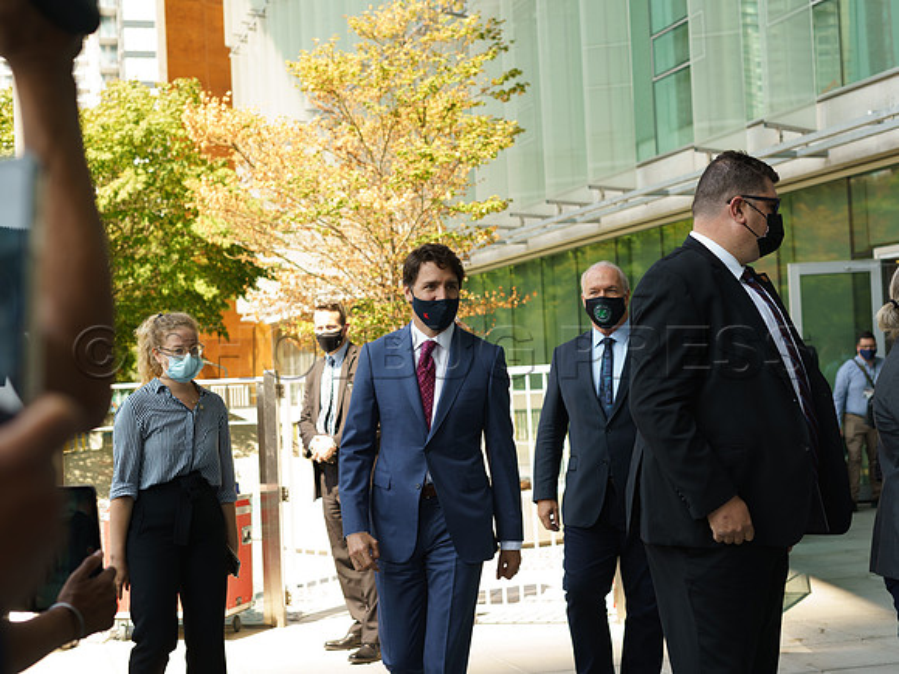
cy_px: 337
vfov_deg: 27.0
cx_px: 450
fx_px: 1405
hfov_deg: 35.5
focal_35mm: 54
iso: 250
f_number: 4
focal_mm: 50
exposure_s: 1/320
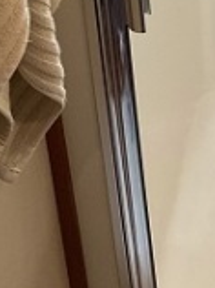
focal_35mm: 110
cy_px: -239
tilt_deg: -18.1
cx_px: 342
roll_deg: +1.9
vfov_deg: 15.3
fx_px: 913
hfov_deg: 12.6
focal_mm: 3
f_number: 1.8
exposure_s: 1/50
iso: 80
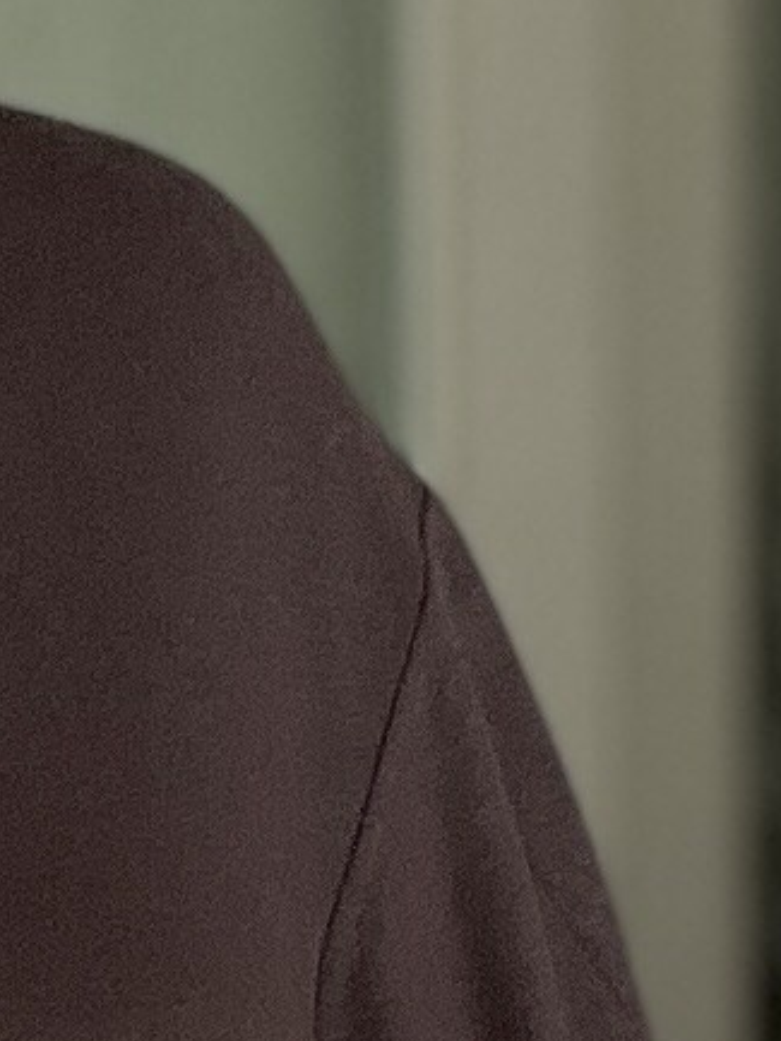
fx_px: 6434
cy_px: 865
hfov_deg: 6.7
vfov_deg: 9.2
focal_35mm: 214
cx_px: -759
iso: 64
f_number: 2.2
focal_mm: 2.71
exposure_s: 1/121
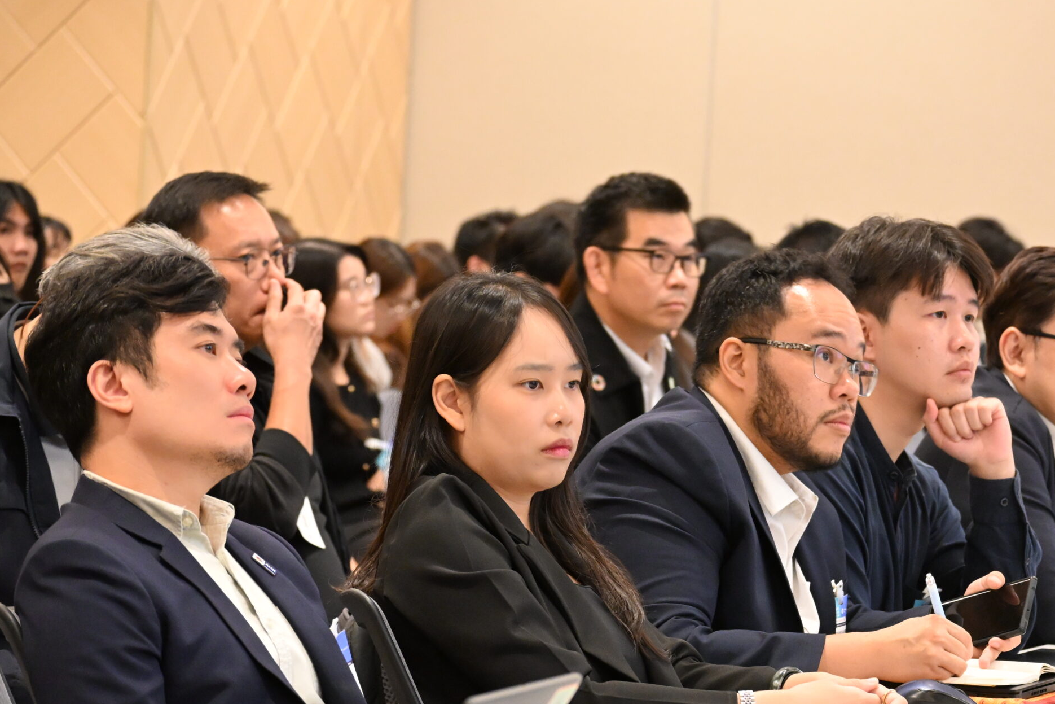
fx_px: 5656
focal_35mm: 193
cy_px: 430
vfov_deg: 7.1
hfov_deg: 10.6
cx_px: 711
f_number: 5.6
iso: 3600
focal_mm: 94
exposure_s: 1/60
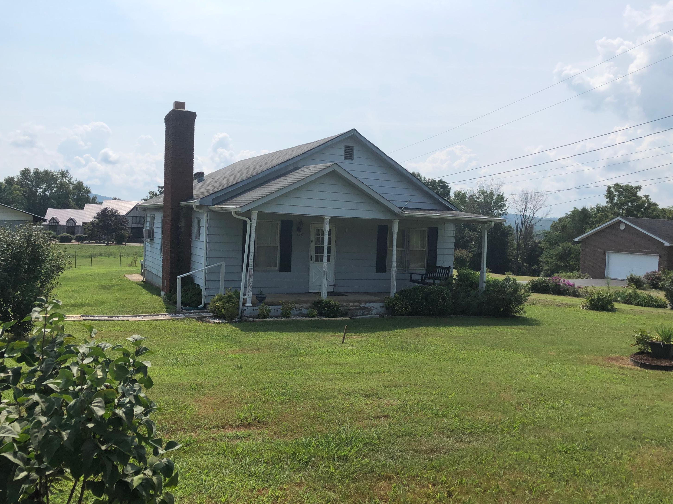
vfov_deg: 48.2
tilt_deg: -1.9
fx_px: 564
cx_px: 333
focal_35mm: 29
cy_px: 257
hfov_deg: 61.7
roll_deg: -2.9
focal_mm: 3.99
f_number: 1.8
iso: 25
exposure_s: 1/4000
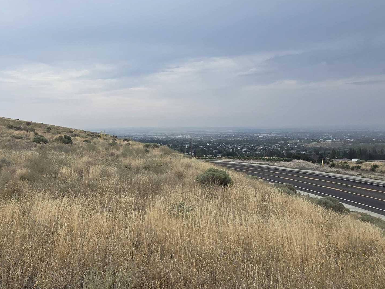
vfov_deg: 49.7
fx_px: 311
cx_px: 119
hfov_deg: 61.4
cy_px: 154
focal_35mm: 28
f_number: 2.2
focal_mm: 2.2
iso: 50
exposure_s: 1/1941
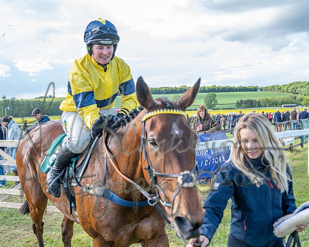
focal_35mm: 45
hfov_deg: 41.2
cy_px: 112
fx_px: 411
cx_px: 163
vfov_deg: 33.4
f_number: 4
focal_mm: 35
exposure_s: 1/480
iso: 200
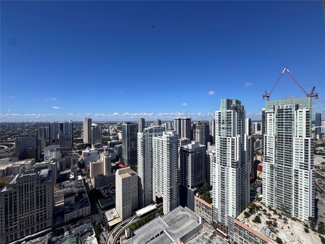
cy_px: 122
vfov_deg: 85.7
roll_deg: -0.4
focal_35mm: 14
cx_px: 162
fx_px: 131
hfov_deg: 102.1
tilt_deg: -2.2
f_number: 2.2
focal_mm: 2.22
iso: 50
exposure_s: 1/3906
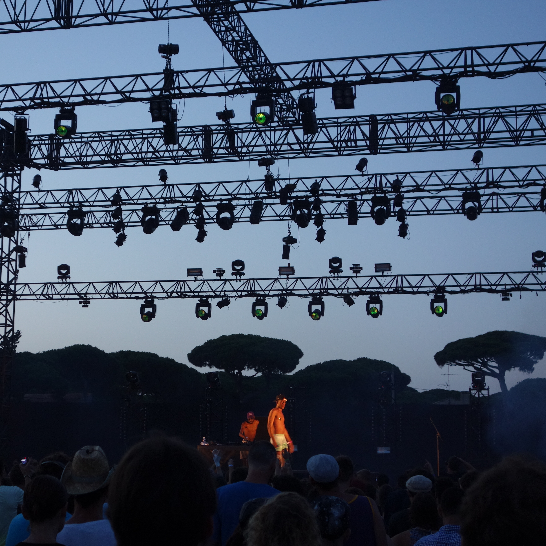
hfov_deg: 26.0
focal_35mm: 66
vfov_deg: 26.1
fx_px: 1178
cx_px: 210
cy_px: 270
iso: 400
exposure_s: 1/60
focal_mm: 18.45
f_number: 3.2
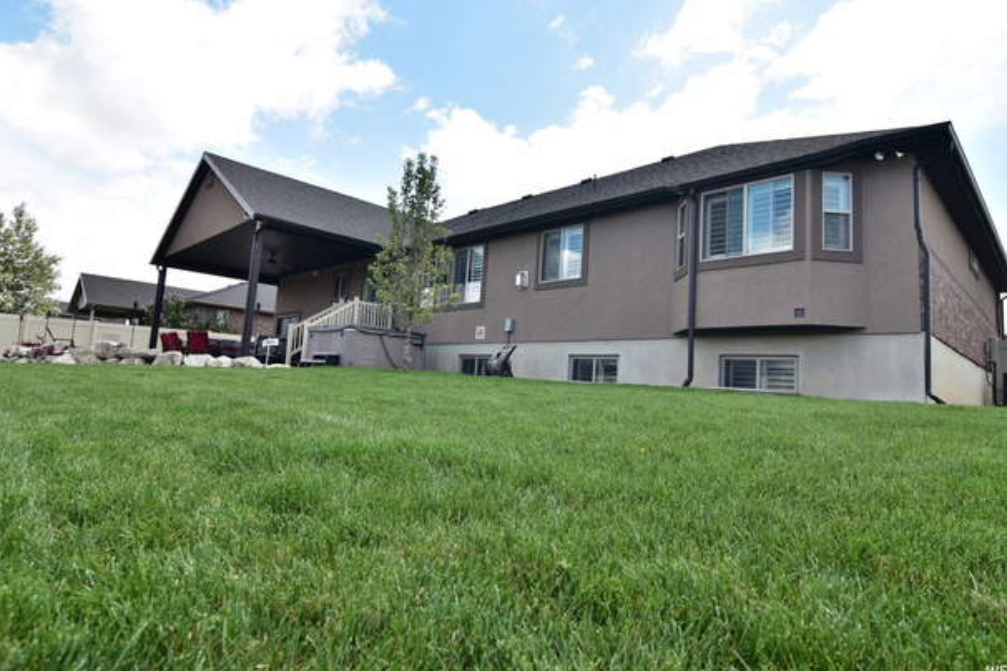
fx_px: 531
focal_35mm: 19
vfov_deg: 64.5
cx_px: 515
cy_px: 324
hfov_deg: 86.9
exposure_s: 1/200
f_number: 5.6
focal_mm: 12
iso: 100
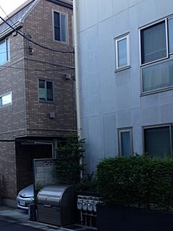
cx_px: 55
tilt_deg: +0.8
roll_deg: +1.4
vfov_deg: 38.5
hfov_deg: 29.4
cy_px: 152
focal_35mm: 49
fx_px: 327
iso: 50
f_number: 2.4
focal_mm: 4.12
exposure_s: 1/120
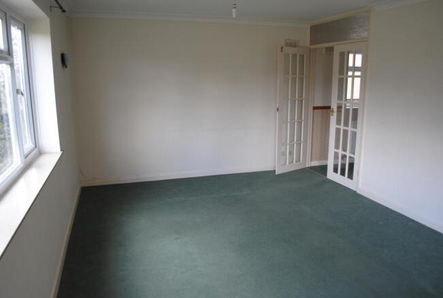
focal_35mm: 27
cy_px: 149
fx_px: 333
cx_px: 222
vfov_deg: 48.1
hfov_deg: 67.3
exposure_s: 1/100
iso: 400
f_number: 3.5
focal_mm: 18
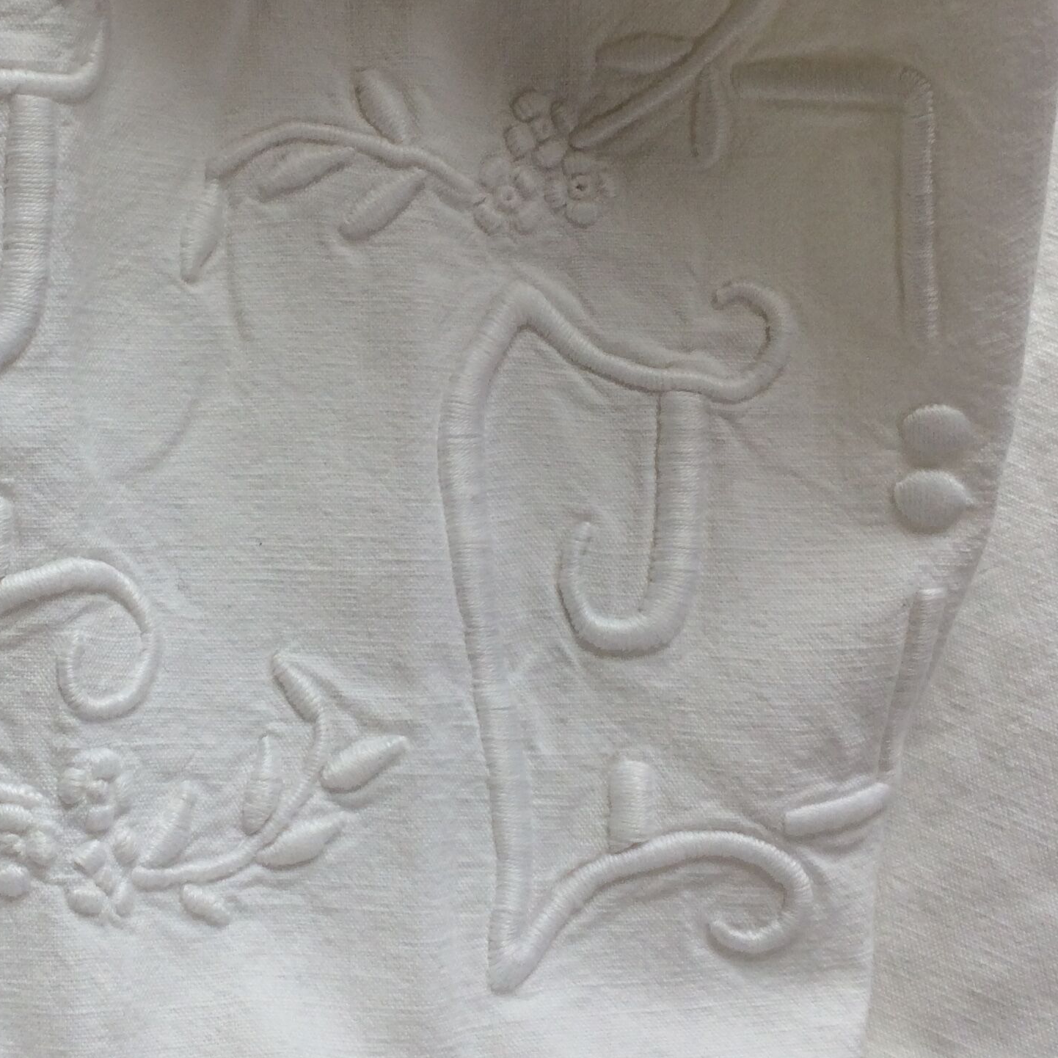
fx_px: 2006
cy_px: 467
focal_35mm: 58
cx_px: 244
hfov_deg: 29.0
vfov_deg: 29.5
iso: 32
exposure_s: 1/205
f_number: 2.2
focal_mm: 4.15
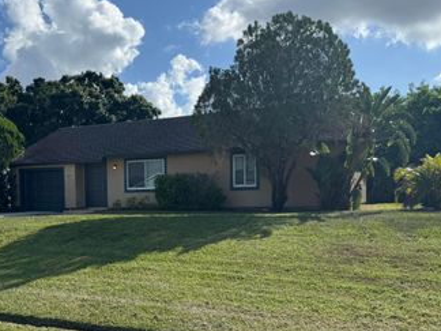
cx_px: 159
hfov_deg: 49.5
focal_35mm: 37
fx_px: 471
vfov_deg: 38.4
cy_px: 206
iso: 80
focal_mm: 6.76
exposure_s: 1/4310
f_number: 1.78
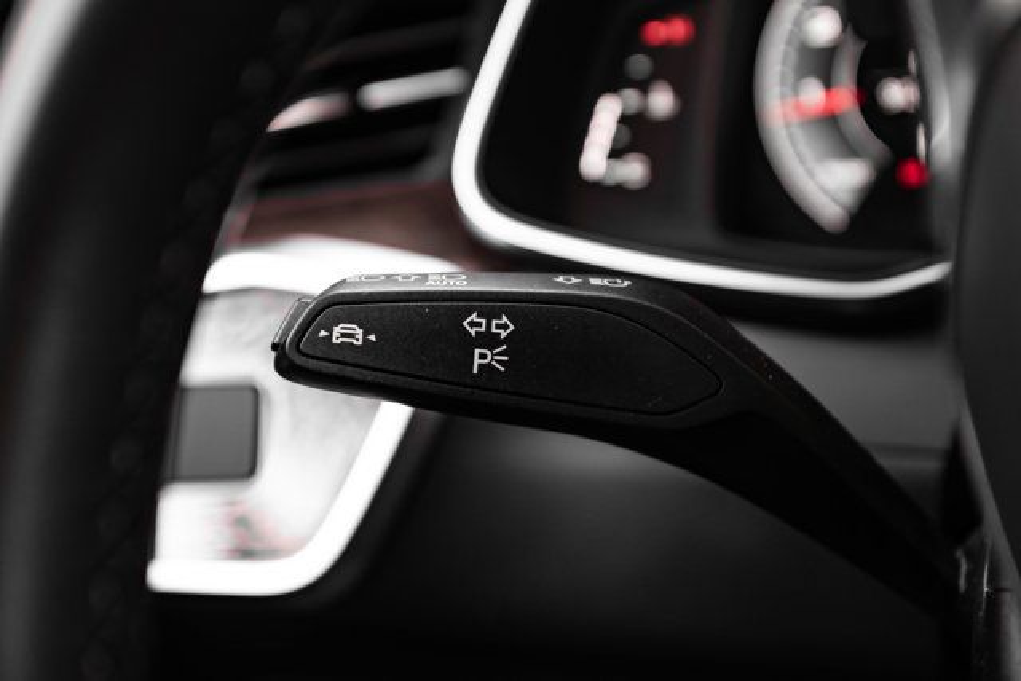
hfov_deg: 39.6
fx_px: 1418
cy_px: 340
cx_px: 510
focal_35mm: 50
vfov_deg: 27.0
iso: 640
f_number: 4
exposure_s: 1/200
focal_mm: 50
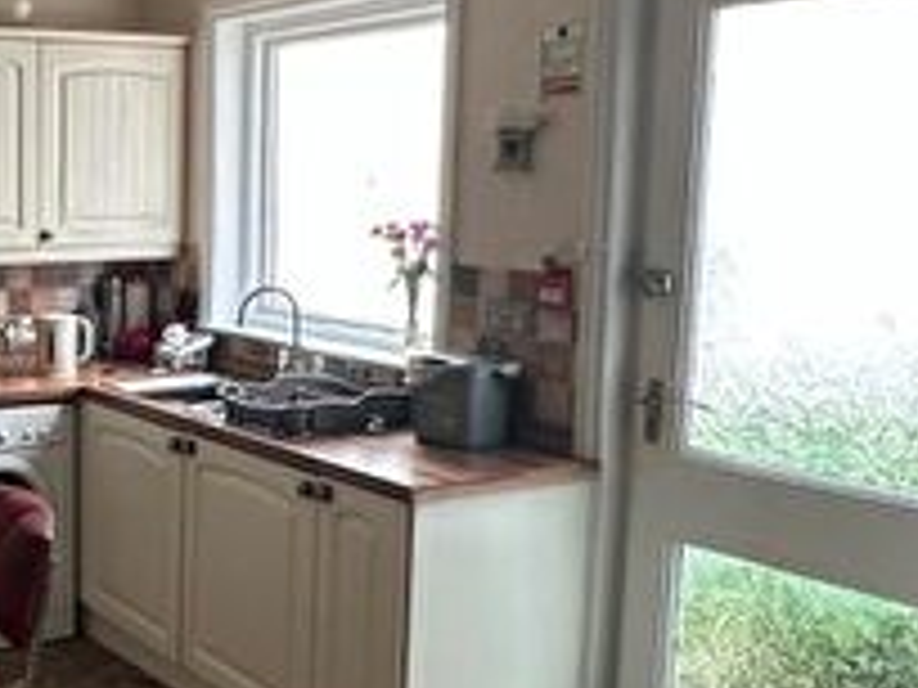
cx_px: -14
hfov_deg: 35.6
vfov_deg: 30.3
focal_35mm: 48
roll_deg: +0.4
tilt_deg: -7.6
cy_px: 335
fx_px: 1273
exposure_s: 1/99
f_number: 2.2
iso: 250
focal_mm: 2.22
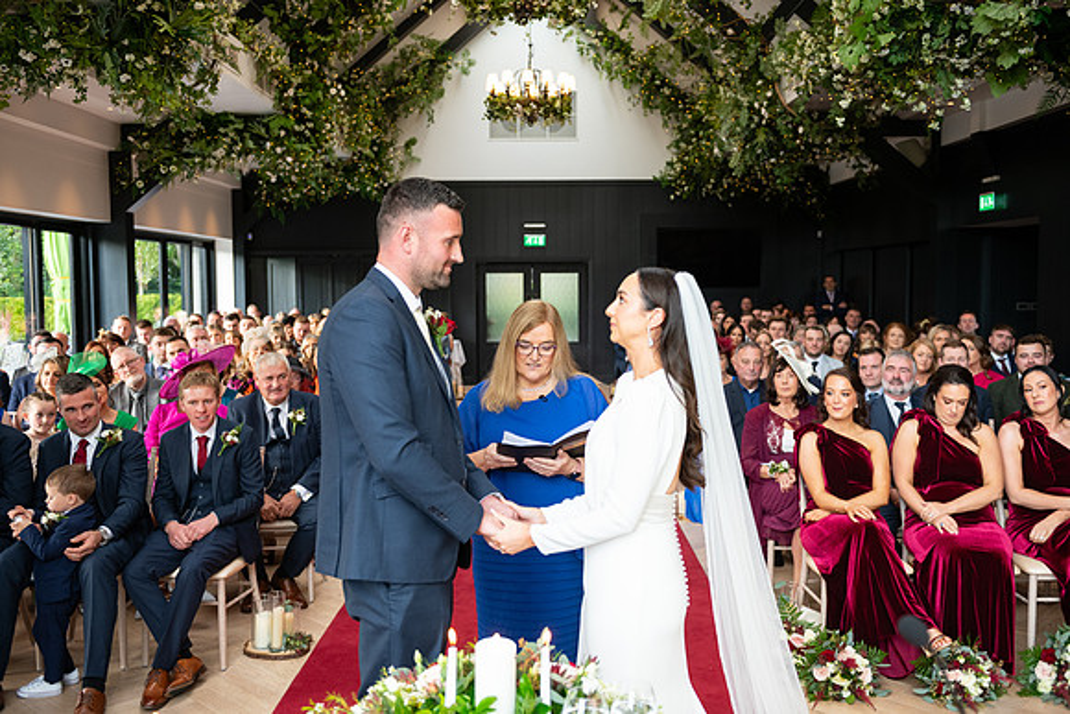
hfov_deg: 54.4
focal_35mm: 35
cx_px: 535
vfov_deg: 37.9
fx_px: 1040
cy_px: 357
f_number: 3.5
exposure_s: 1/160
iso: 640
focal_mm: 35
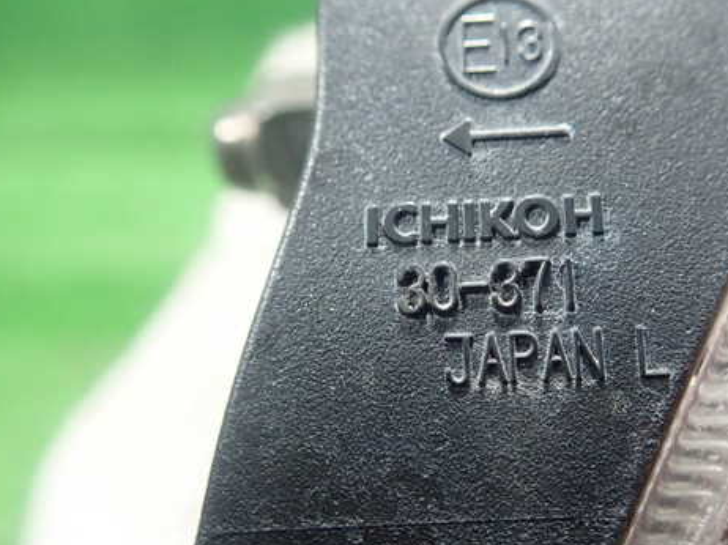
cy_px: 263
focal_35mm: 39
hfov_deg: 47.4
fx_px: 820
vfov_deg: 36.8
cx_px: 455
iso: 800
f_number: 2.3
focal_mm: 5.5
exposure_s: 1/125
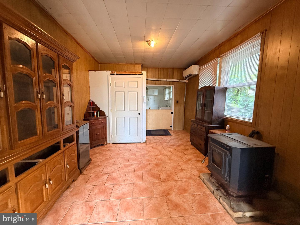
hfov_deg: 102.1
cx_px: 150
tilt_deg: -6.0
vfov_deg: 85.7
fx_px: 121
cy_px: 112
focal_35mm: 14
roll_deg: +0.6
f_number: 2.2
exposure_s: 1/60
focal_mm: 2.22
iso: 500
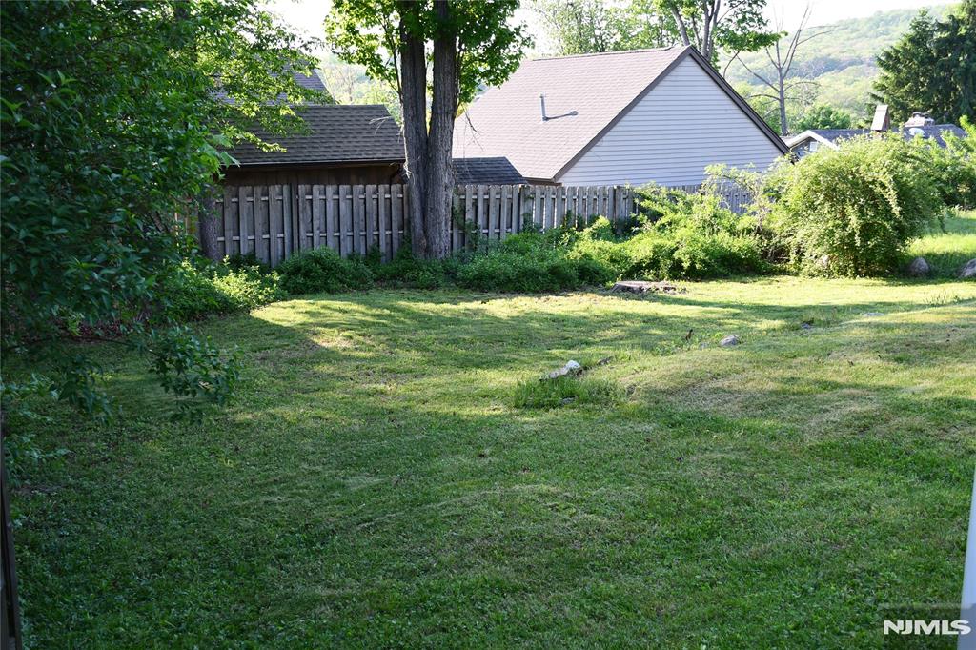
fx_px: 1057
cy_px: 325
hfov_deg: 49.6
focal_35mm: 39
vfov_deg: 34.2
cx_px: 488
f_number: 5.6
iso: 400
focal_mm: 26
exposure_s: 1/250
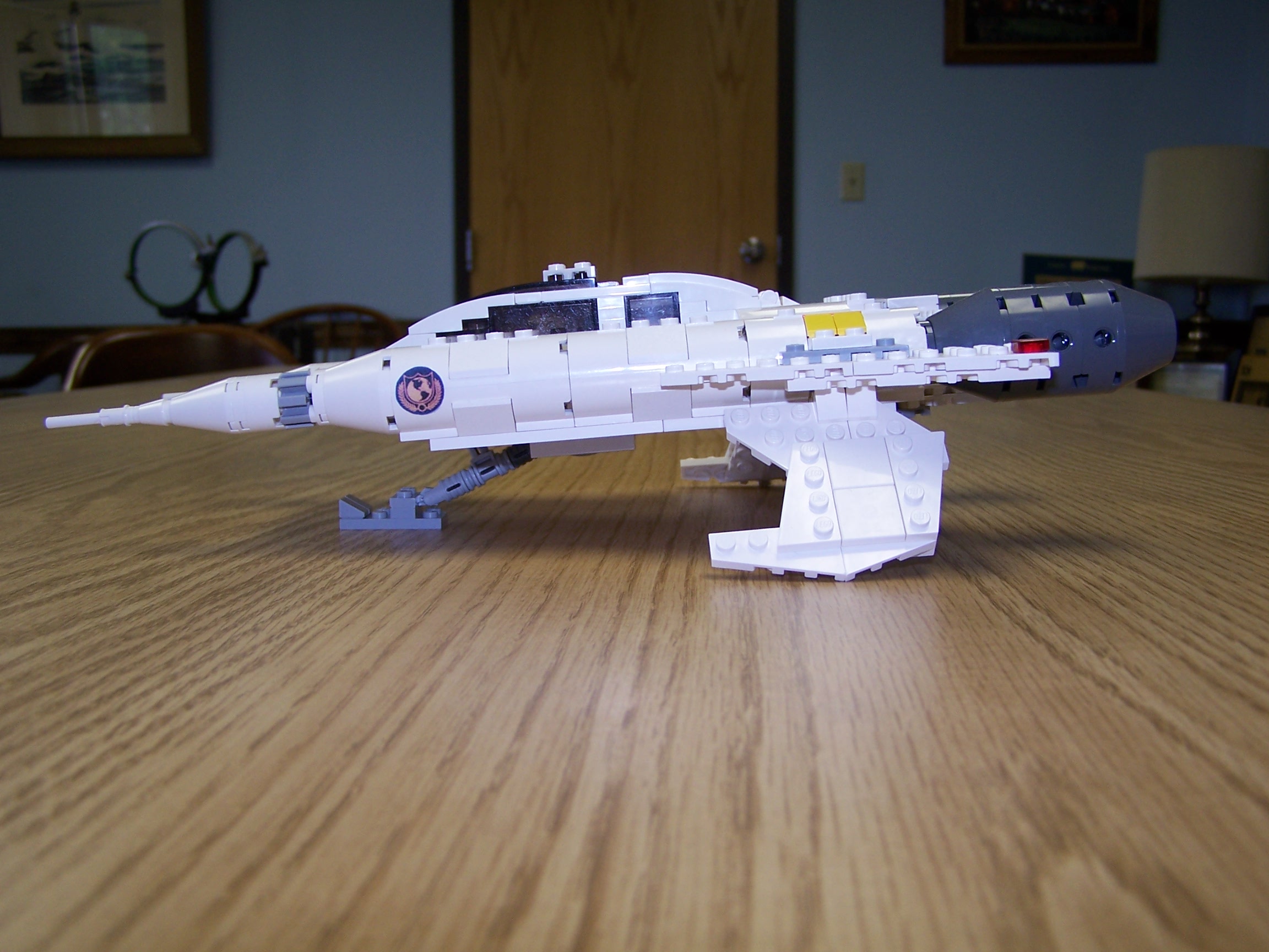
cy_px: 476
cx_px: 634
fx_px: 1393
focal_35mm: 38
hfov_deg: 49.0
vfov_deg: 37.7
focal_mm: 6.3
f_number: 2.8
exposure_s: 1/60
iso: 80
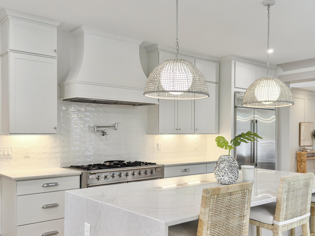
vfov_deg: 39.6
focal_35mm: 36
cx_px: 188
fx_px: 328
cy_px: 136
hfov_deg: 51.0
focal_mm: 6.76
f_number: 1.8
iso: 160
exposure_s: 1/180
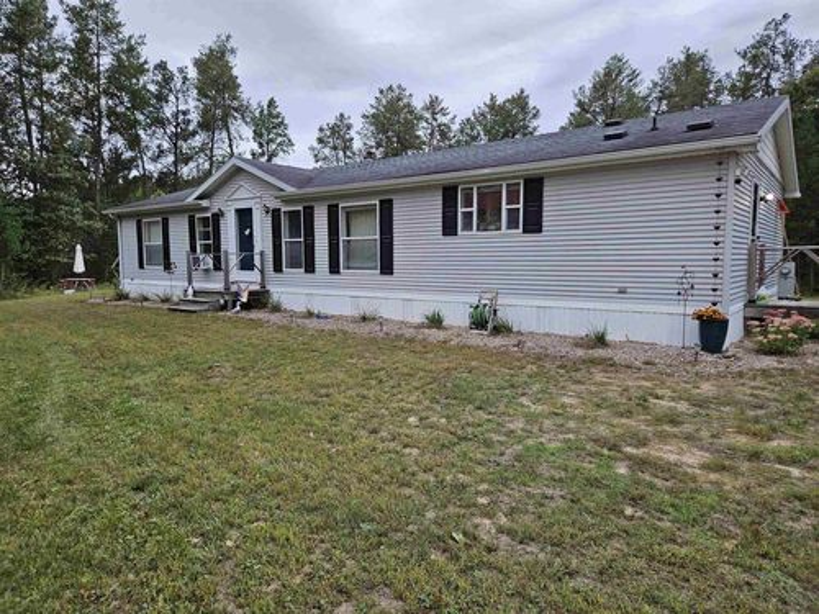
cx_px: 410
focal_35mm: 23
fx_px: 544
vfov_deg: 58.9
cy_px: 307
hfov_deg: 73.9
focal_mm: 5.4
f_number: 1.8
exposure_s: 1/180
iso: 32
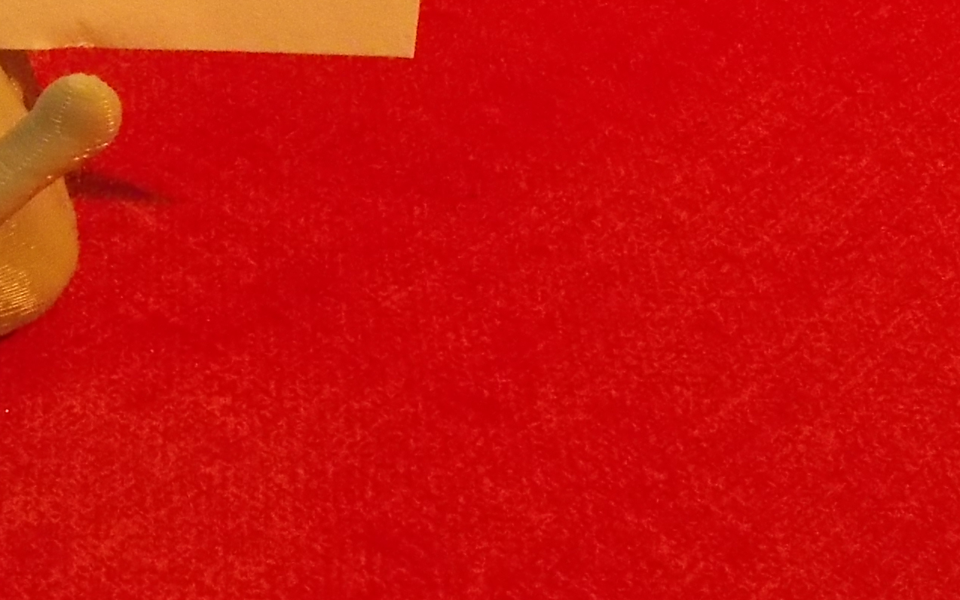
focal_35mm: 88
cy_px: -26
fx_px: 2302
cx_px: -252
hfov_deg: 21.5
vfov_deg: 14.6
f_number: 3.3
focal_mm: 4.1
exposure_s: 1/15
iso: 400
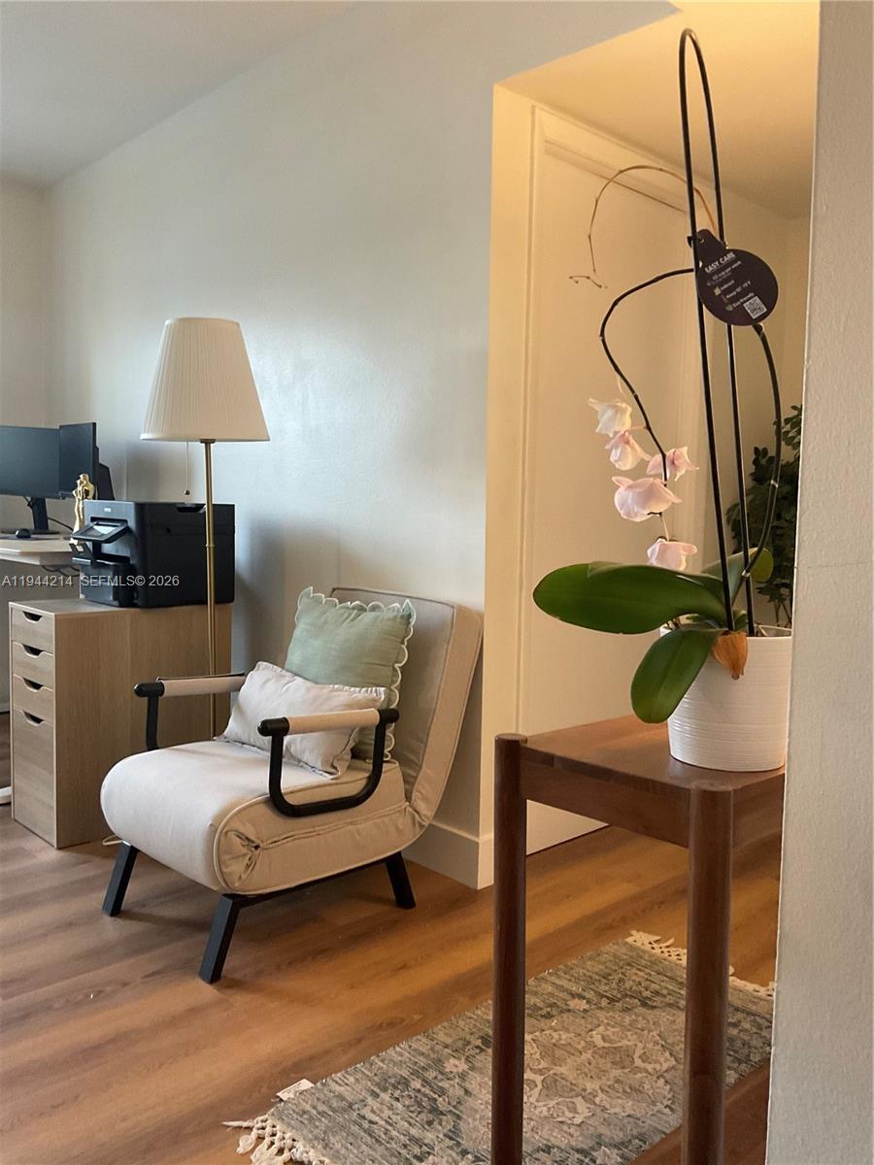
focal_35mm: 29
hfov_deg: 48.2
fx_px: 976
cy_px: 582
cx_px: 437
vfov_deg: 61.7
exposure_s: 1/60
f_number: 1.8
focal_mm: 3
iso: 200
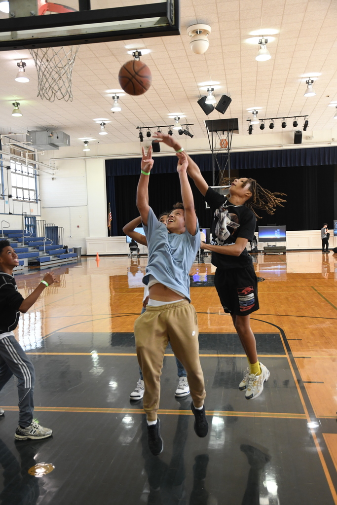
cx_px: 168
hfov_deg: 40.0
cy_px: 252
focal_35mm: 33
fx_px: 463
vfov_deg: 57.2
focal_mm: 22
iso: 1600
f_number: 3.2
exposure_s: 1/400
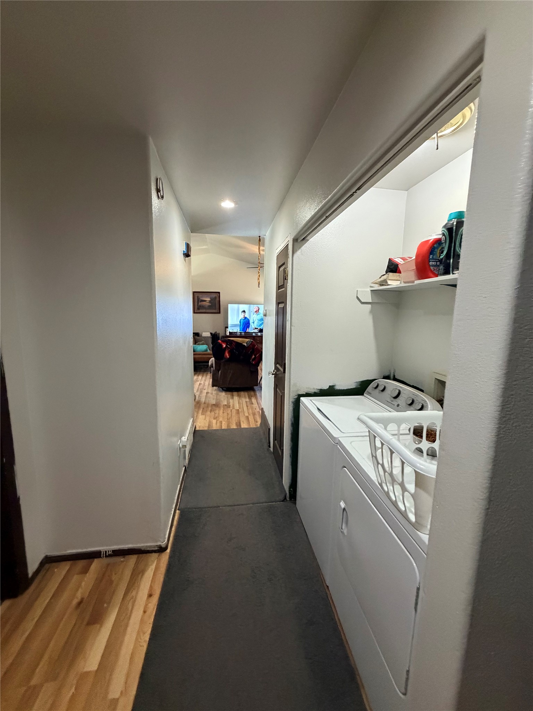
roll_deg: -1.5
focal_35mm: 14
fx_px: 287
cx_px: 266
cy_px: 356
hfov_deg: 85.7
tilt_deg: -8.8
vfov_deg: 102.1
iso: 640
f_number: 2.2
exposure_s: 1/60
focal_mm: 2.22
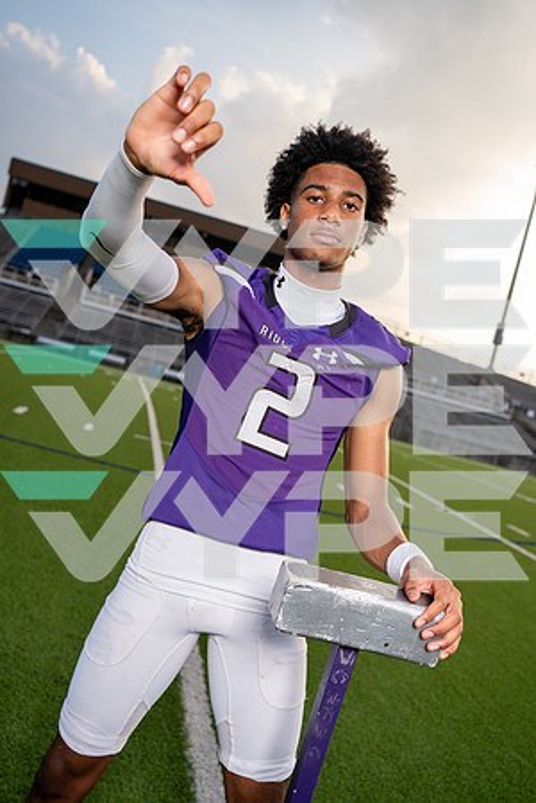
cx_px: 268
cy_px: 402
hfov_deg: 37.9
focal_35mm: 35
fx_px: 782
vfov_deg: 54.4
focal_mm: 35
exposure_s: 1/250
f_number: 4
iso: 400
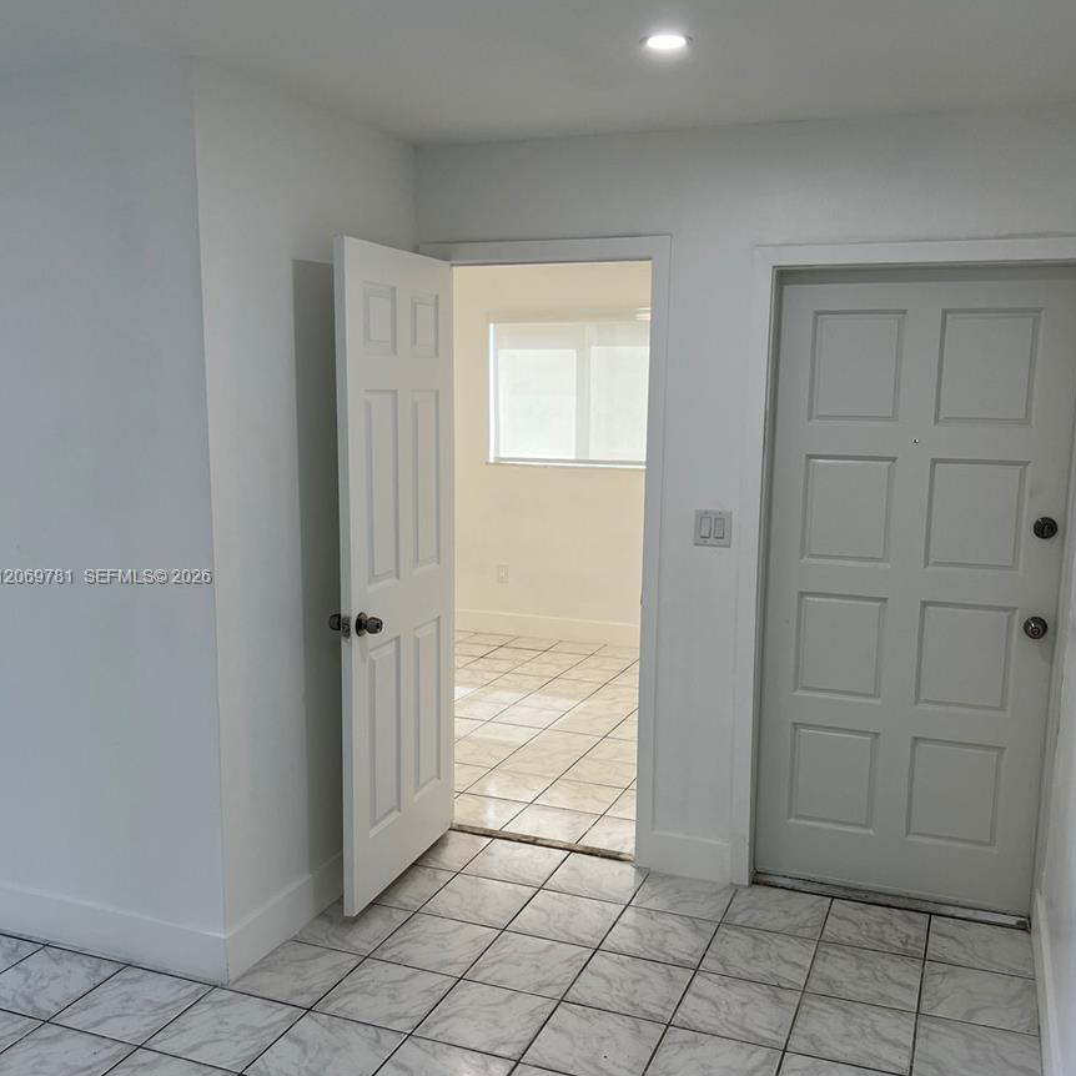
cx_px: 542
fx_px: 1125
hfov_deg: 51.1
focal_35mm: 32
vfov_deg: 51.1
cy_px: 578
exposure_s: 1/161
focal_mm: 5.7
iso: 50
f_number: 1.5
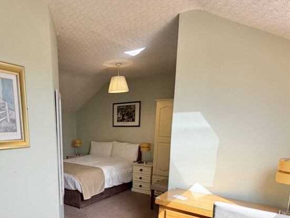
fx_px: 218
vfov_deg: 50.2
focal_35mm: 26
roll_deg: +0.5
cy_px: 172
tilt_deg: -12.5
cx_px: 101
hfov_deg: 65.8
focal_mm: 2.22
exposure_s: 1/198
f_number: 2.2
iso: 40
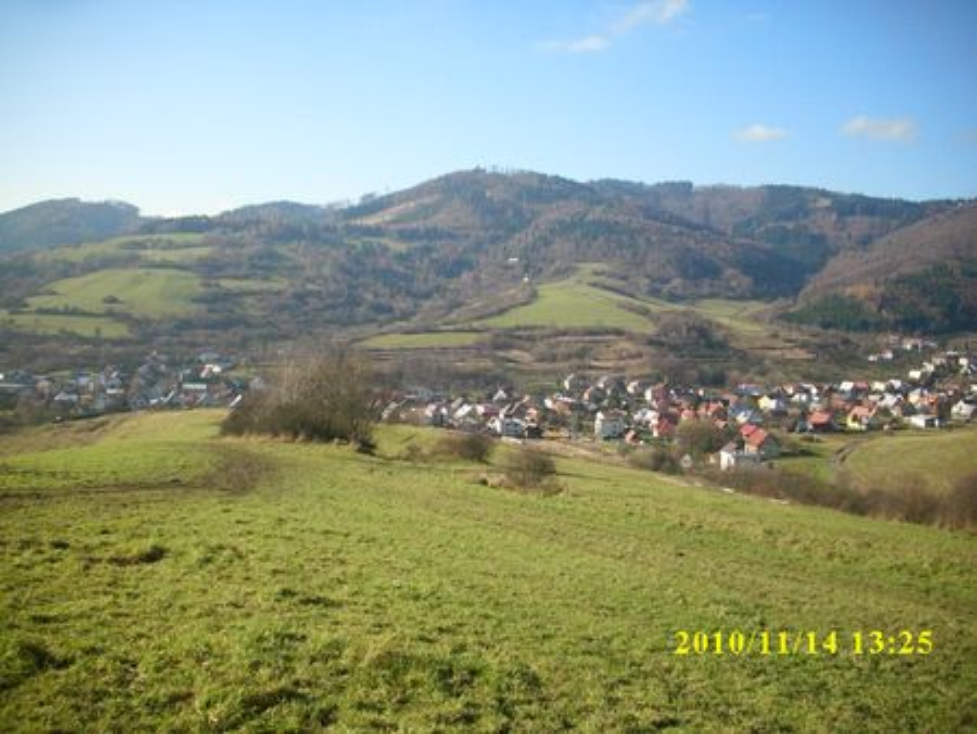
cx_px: 488
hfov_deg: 58.3
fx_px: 875
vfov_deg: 45.5
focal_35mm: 31
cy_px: 367
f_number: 5.6
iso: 200
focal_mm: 6.2
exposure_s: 1/458
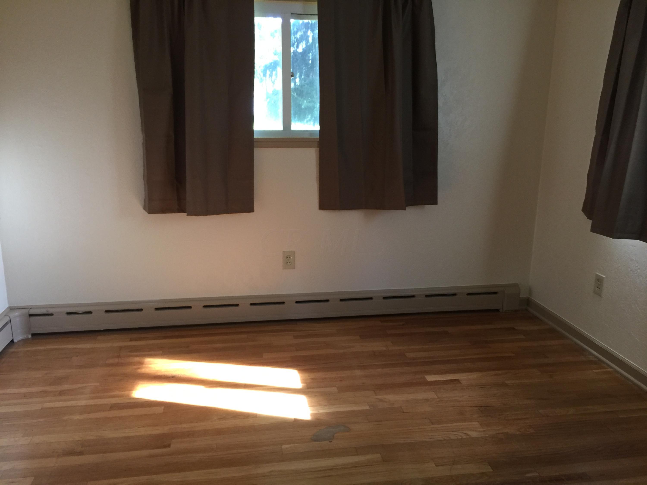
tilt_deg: -12.3
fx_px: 542
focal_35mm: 29
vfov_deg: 48.2
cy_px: 242
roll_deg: +0.0
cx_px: 324
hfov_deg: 61.7
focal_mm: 4.15
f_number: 2.2
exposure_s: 1/15
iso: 64
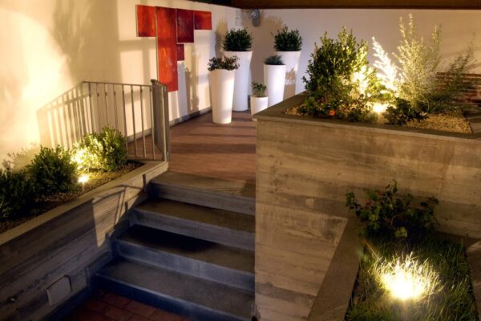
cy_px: 160
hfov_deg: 61.9
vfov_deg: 43.6
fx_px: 401
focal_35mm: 30
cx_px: 240
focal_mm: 20
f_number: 16
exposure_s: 25
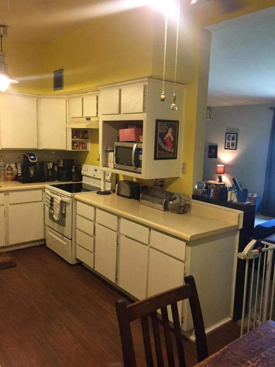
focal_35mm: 29
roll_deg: -2.0
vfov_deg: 61.7
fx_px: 307
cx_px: 138
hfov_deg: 48.2
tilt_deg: -9.0
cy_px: 184
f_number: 2.2
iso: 250
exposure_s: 1/30
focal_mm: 4.15
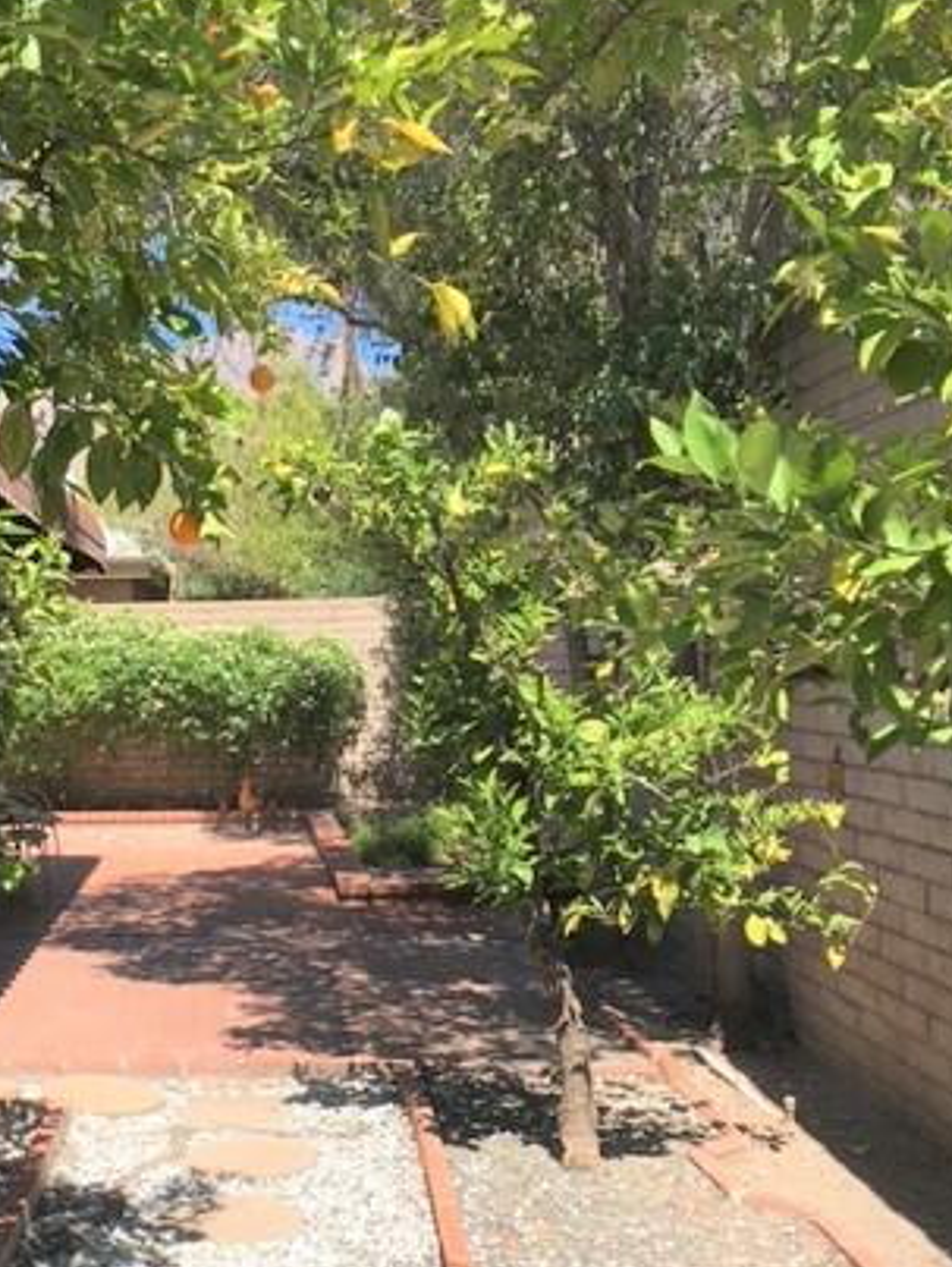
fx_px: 1684
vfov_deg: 40.6
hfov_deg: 30.9
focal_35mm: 46
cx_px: 217
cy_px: 865
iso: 25
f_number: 2.2
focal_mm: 4.15
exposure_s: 1/1241
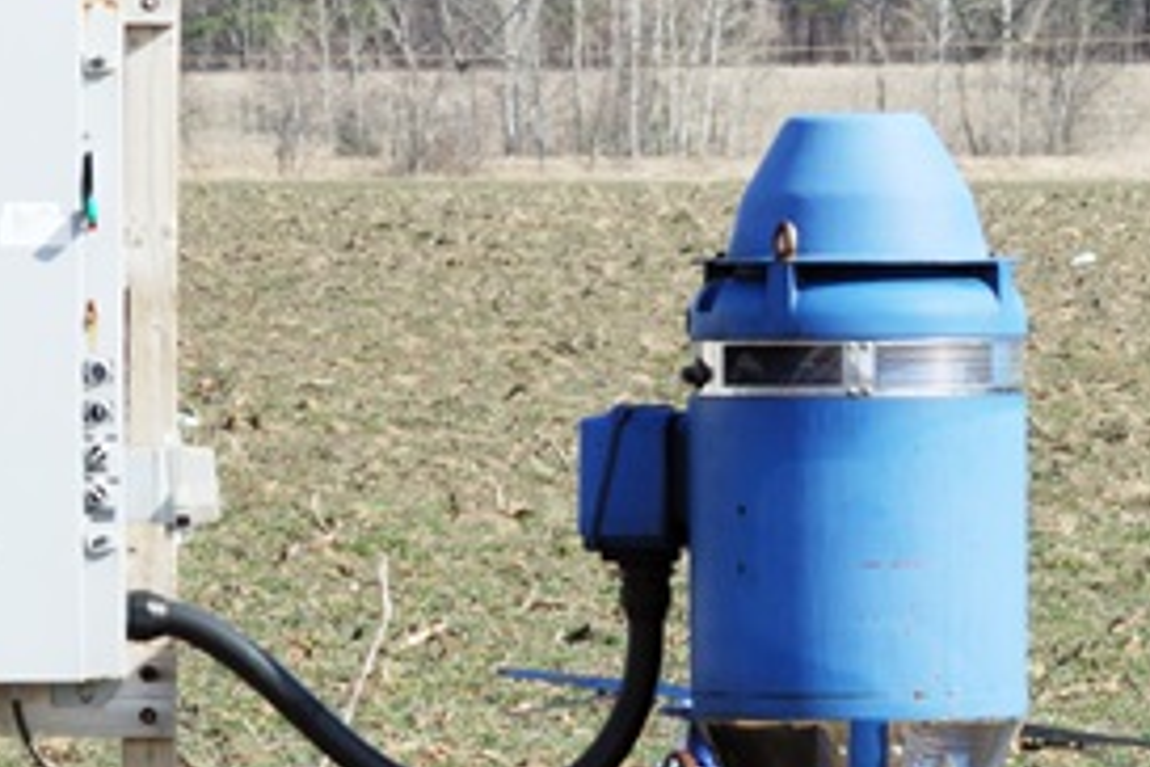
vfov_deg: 3.5
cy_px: 421
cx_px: 855
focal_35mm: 396
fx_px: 12649
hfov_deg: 5.2
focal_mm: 80
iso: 100
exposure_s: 1/250
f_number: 8
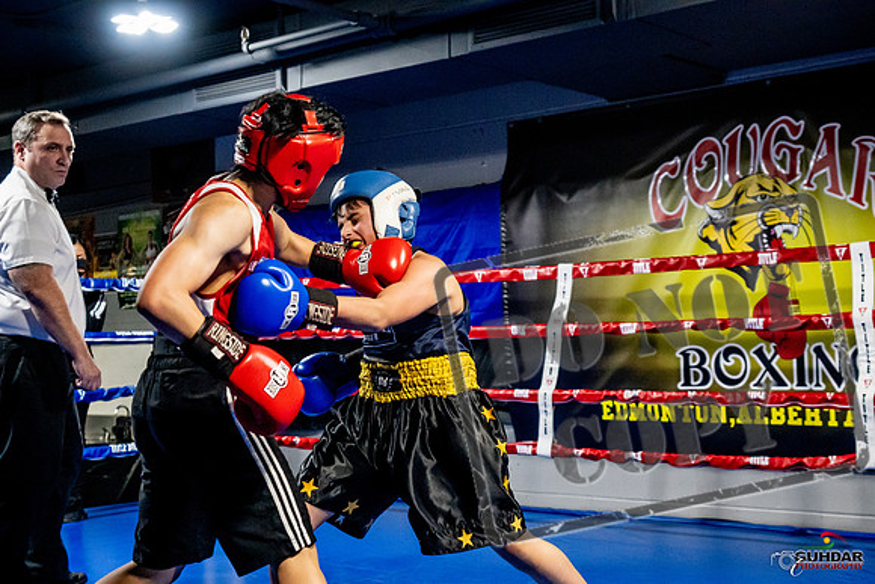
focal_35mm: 52
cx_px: 438
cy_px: 292
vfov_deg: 26.0
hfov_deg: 38.2
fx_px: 1264
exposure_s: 1/800
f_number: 2.8
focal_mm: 35
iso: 5000
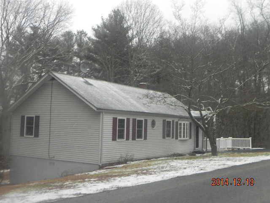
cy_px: 102
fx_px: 359
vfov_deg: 31.5
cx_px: 135
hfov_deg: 41.2
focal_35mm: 46
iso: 160
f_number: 4.5
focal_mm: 8.2
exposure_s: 1/156
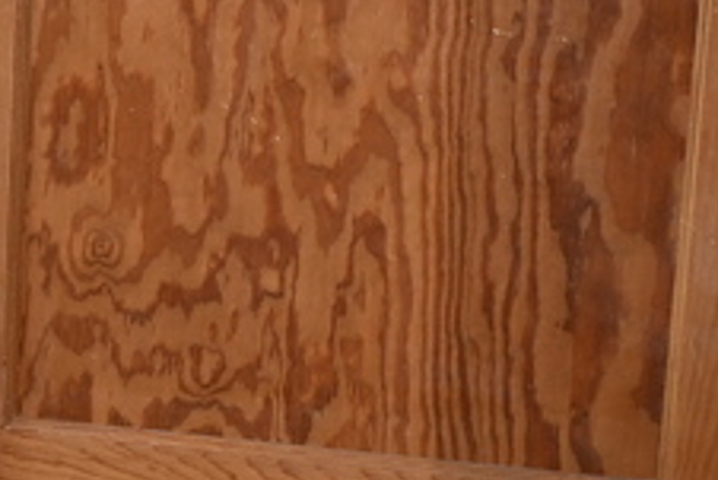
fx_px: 2574
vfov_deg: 10.6
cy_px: 334
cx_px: -788
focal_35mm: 129
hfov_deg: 13.3
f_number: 4.5
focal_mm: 12
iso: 200
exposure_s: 1/80
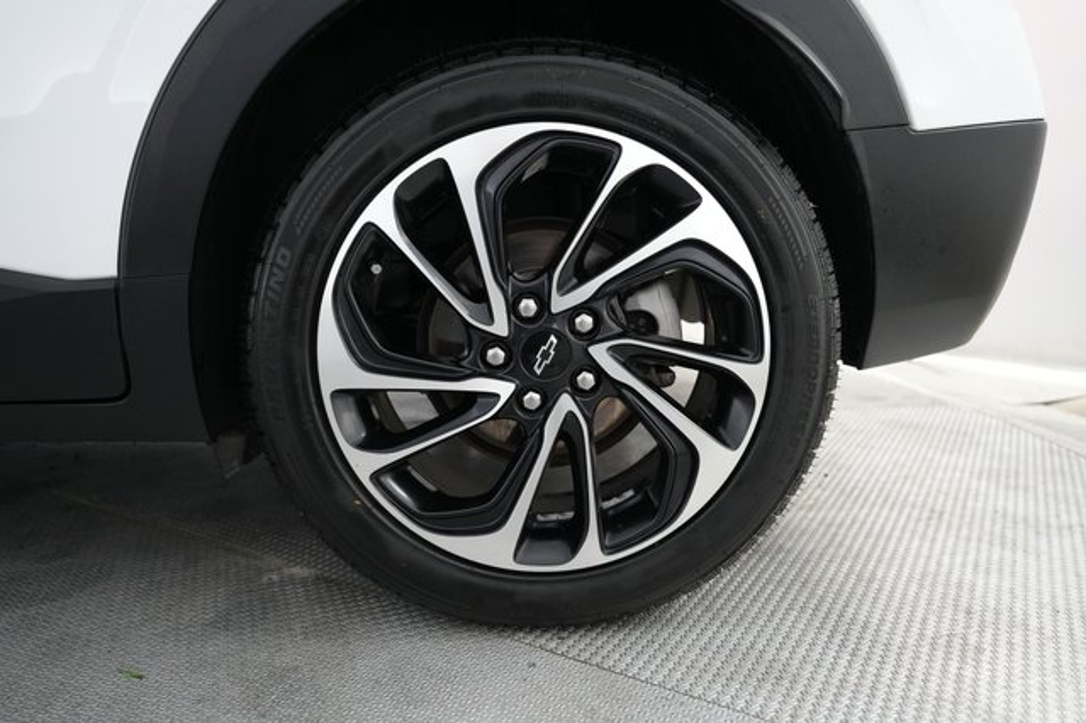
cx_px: 543
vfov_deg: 51.2
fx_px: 754
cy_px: 362
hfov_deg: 71.5
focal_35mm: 25
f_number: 2.8
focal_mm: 25
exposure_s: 1/160
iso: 4000
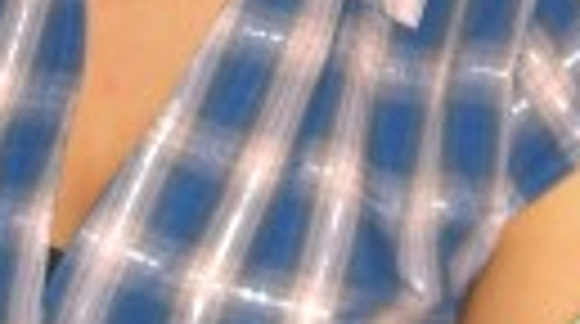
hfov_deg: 11.2
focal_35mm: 193
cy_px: -126
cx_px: 414
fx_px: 2963
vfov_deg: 6.2
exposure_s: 1/60
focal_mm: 7.9
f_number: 2.8
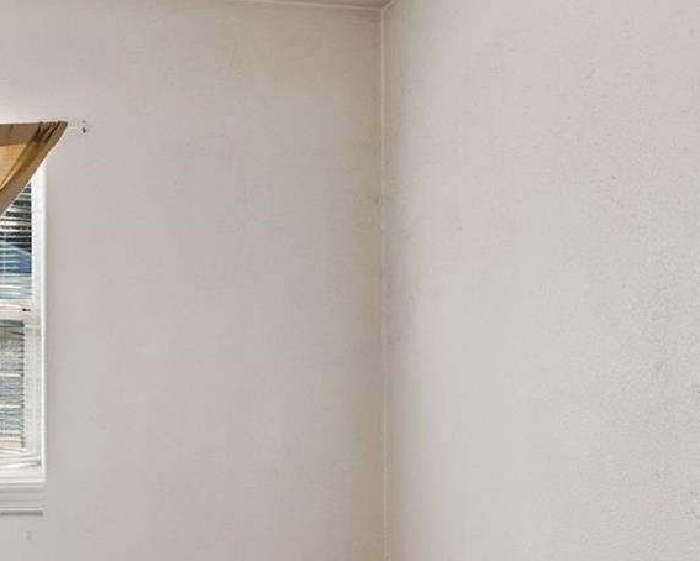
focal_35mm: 45
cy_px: 379
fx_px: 933
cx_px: -62
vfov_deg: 33.1
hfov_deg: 35.5
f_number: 9
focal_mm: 17
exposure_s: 1/80
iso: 400
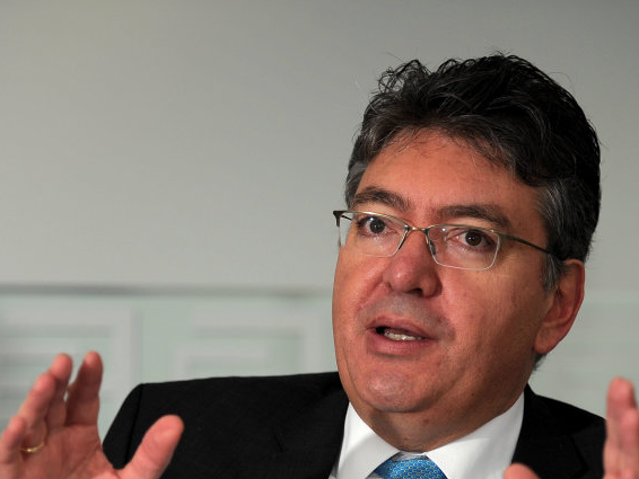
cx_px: 281
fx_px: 3453
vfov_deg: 7.9
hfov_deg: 10.6
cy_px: 353
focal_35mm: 187
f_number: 2.8
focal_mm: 112
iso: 250
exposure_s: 1/1250
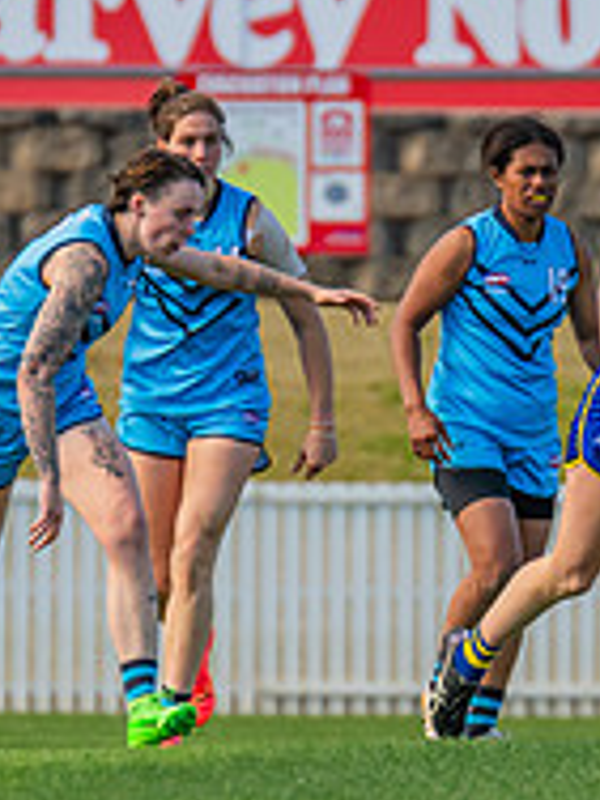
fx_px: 33164
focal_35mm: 1435
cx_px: 669
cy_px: 405
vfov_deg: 1.4
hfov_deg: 1.0
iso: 800
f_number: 5.6
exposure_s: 1/1250
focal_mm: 420
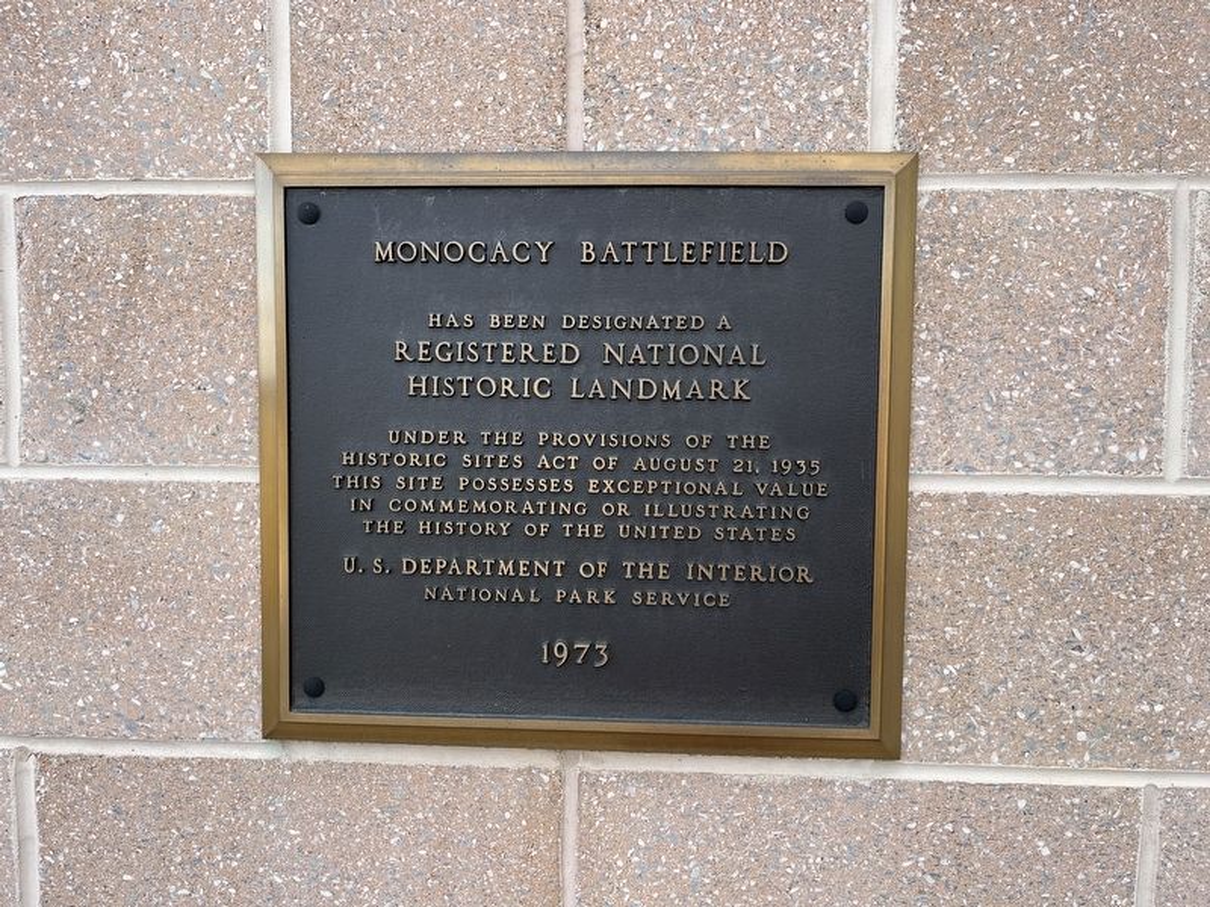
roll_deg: -0.6
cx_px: 605
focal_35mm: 26
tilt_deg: -5.9
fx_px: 909
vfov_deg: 53.1
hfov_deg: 67.3
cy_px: 454
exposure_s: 1/583
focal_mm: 5.1
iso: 50
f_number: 1.6
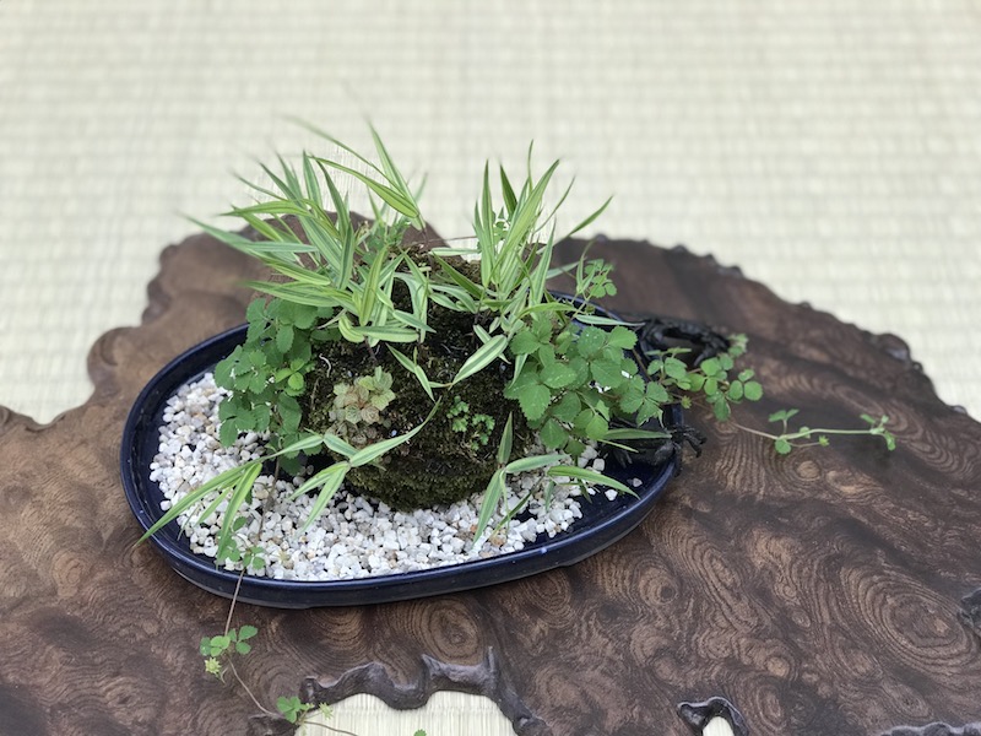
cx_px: 490
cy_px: 368
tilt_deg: -45.9
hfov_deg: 33.8
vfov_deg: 25.7
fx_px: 1615
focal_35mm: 57
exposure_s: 1/50
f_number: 2.8
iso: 40
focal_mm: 6.6
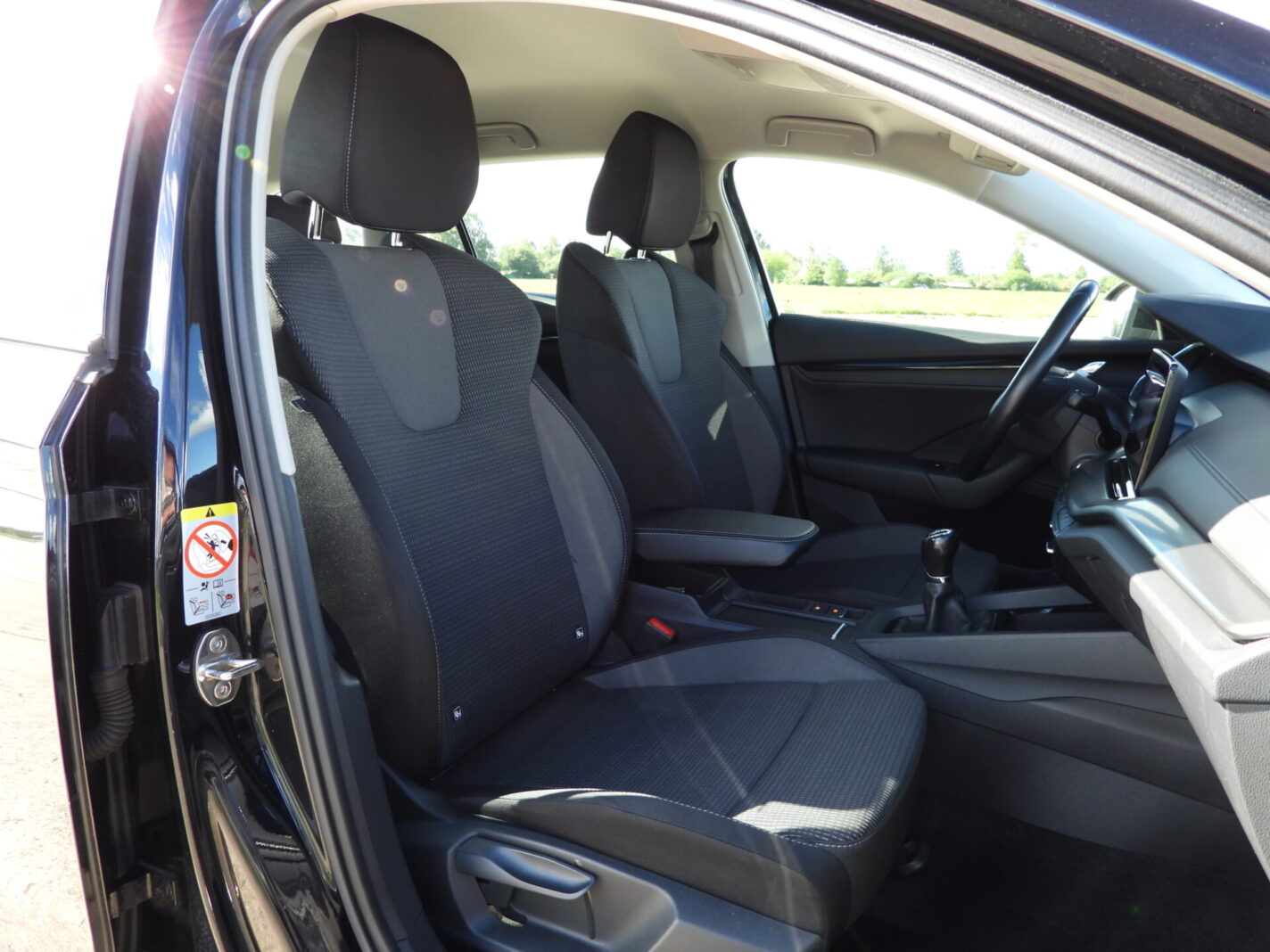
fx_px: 881
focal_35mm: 24
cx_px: 635
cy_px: 476
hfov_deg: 71.6
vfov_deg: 56.8
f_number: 2.8
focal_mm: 4.3
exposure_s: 1/30
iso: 100
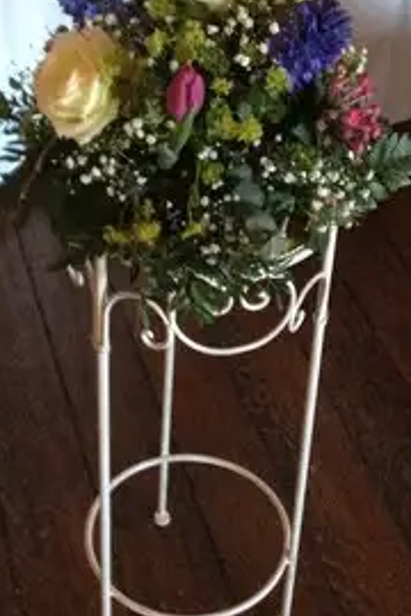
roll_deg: -5.0
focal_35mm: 75
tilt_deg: -34.7
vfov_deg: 26.8
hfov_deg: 18.2
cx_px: 233
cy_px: 184
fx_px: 1284
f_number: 2.4
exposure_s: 1/20
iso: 250
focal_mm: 4.28
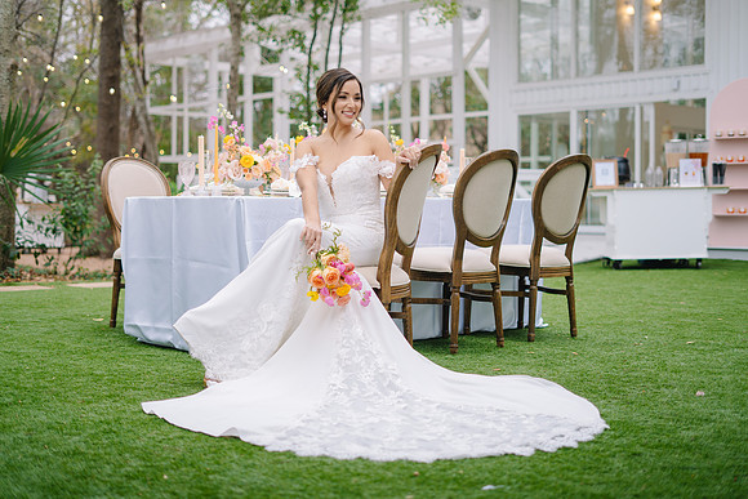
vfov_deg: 27.0
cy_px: 250
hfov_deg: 39.6
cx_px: 374
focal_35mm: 50
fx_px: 1039
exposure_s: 1/160
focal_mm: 50
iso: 50
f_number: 2
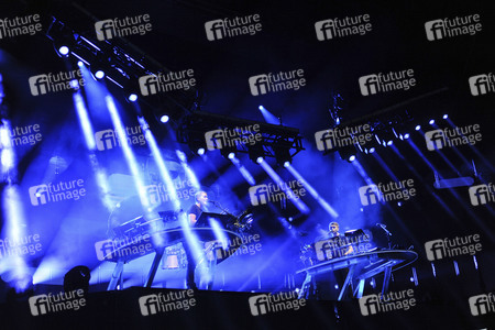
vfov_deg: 31.9
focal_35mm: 42
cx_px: 248
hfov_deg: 46.4
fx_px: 577
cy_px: 165
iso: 1600
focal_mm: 42
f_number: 2.8
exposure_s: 1/250
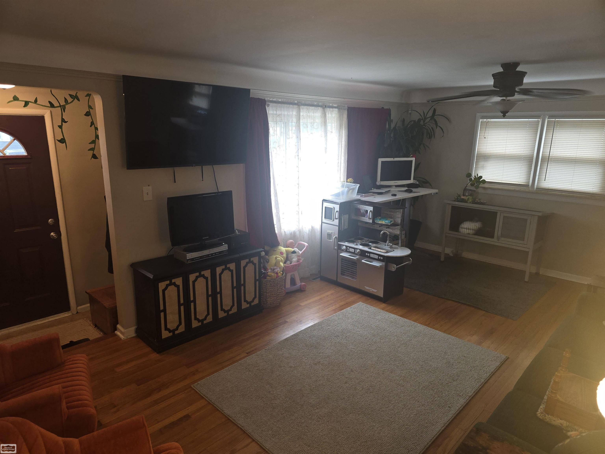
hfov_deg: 73.9
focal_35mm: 23
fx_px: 402
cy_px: 227
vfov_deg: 58.9
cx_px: 302
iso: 80
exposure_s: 1/60
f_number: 1.7
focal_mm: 6.3
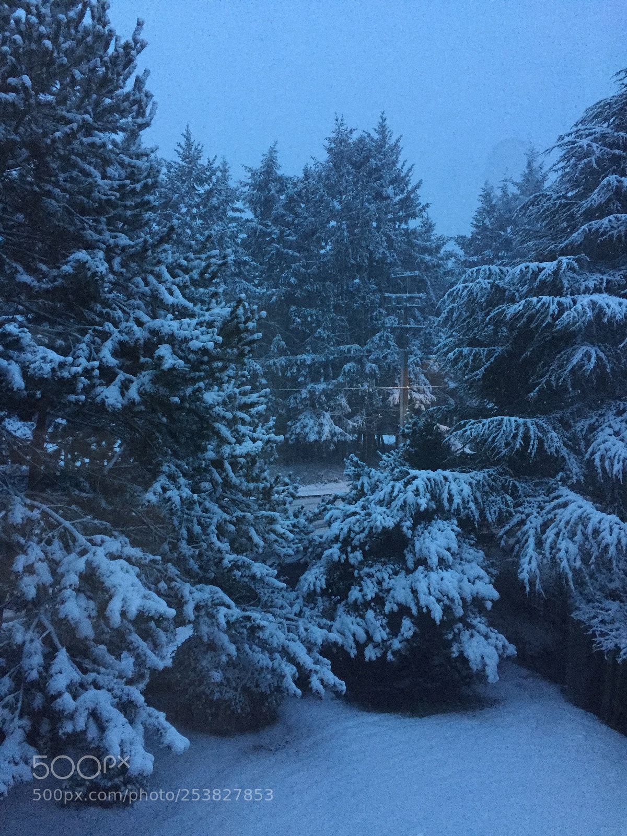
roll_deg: +0.2
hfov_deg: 48.2
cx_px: 314
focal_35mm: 29
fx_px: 700
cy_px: 418
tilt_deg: -5.9
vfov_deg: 61.7
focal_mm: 4.15
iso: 250
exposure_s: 1/30
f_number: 2.2
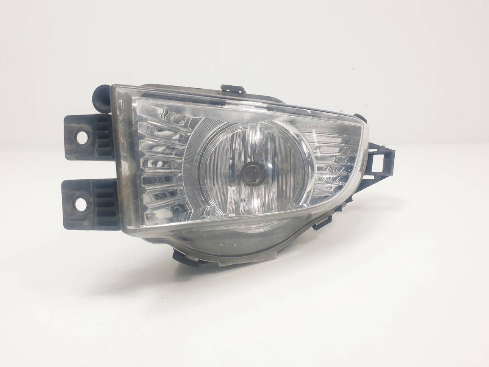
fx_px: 410
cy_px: 194
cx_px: 235
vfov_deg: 48.2
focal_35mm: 29
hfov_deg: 61.6
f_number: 2.4
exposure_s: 1/283
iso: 50
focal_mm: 4.3
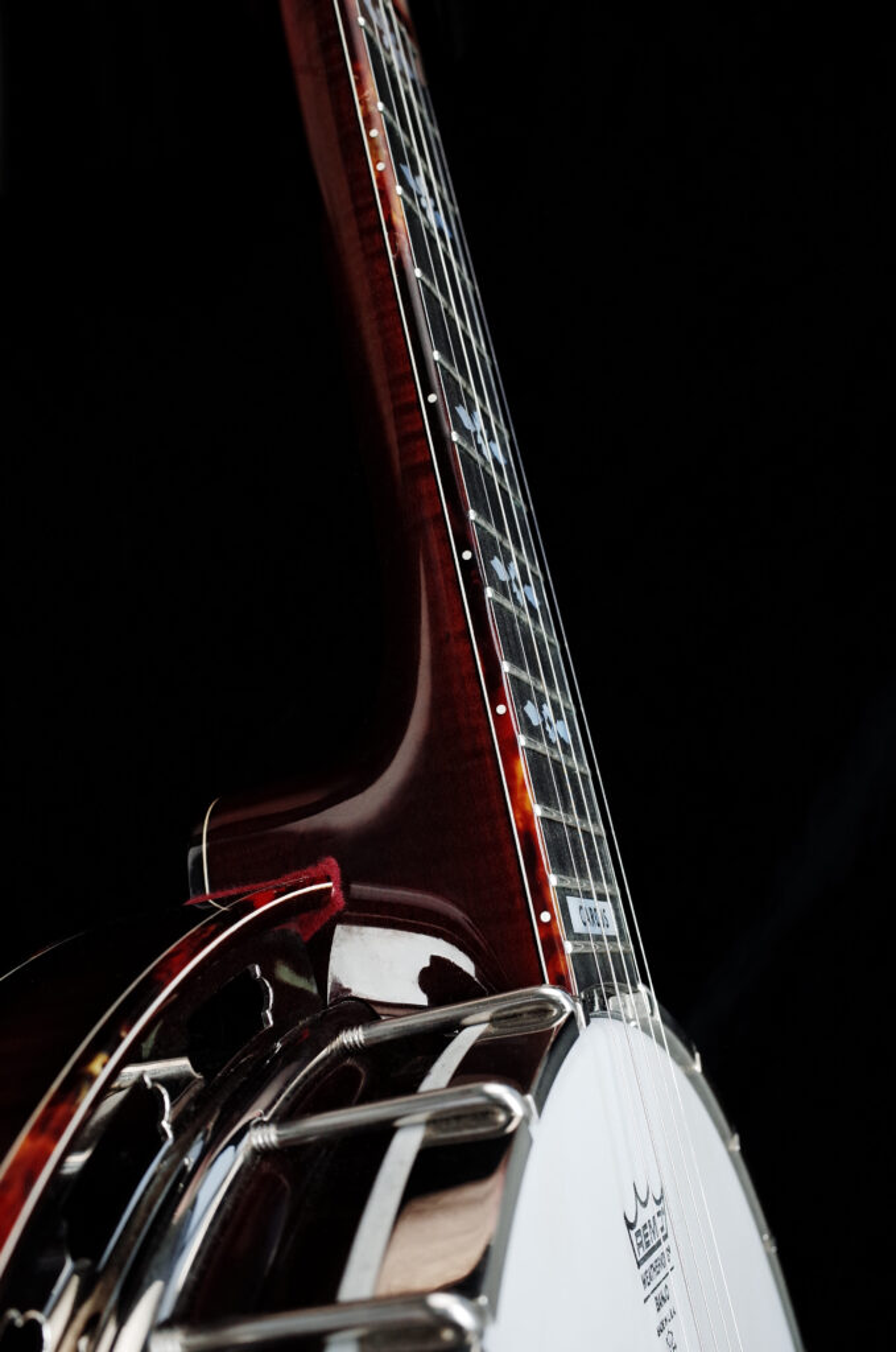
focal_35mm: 35
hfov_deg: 37.7
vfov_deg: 54.5
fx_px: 1311
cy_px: 676
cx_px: 448
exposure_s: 1/60
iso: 400
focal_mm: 18.3
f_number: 5.6
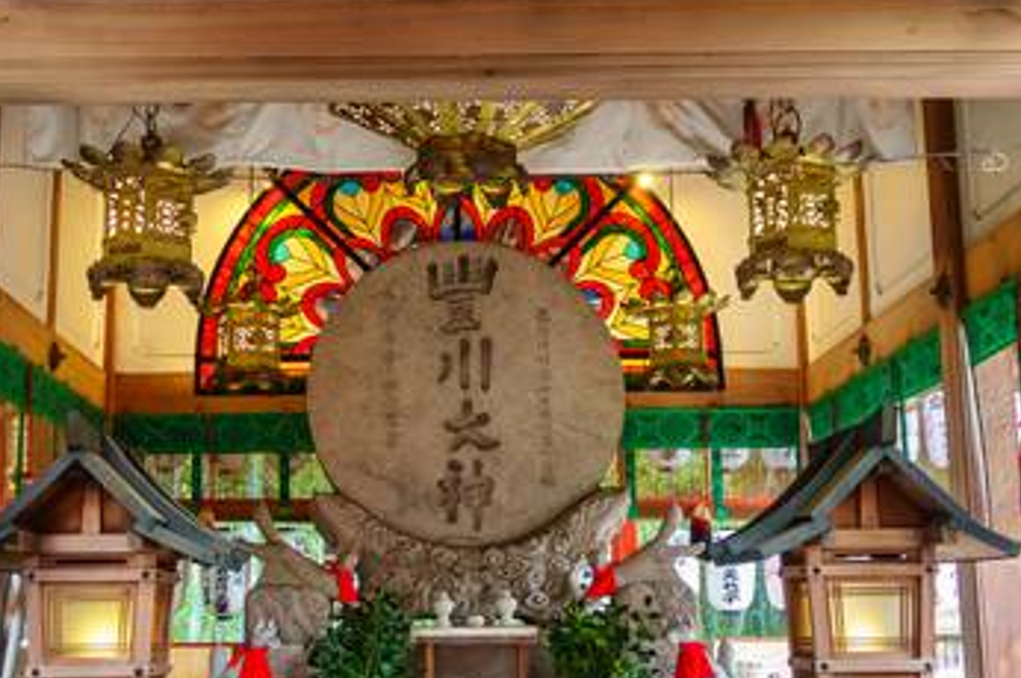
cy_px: 366
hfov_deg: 39.6
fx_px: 1417
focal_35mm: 50
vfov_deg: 26.9
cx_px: 457
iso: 125
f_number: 2
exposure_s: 1/30
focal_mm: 9.4
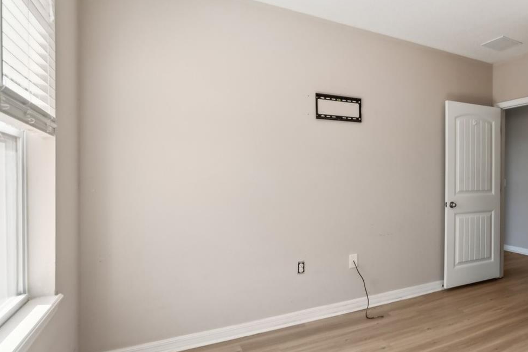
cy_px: 183
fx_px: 337
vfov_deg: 55.1
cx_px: 405
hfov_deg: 70.3
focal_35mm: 23
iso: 400
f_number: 8
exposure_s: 1/60
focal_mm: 14
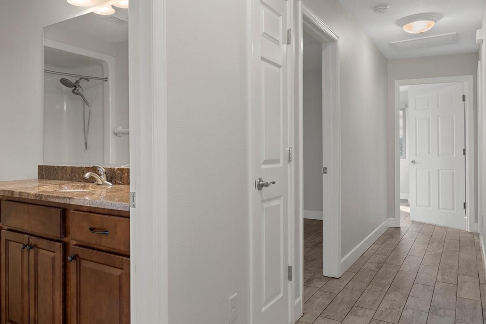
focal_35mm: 28
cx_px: 202
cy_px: 155
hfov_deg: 65.0
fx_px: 378
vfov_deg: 46.4
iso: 320
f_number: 8
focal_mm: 14
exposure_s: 1
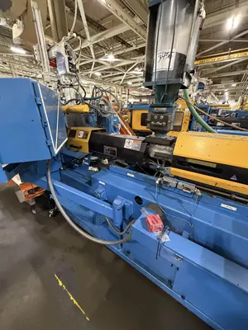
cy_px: 165
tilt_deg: -22.2
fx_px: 134
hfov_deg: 85.7
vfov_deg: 102.1
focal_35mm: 14
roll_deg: -0.1
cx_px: 124
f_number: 2.2
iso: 800
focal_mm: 2.22
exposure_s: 1/60
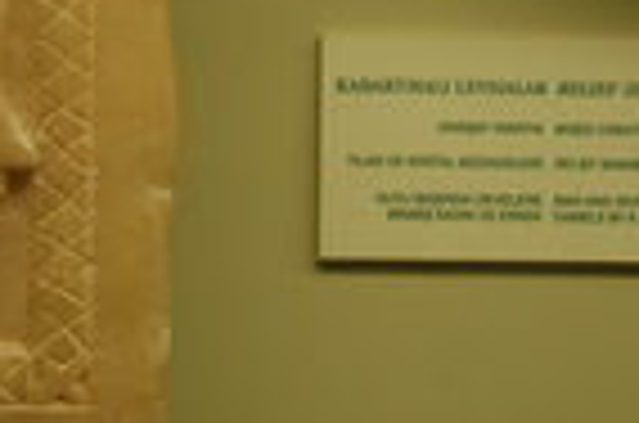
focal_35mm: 121
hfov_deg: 16.0
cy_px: 86
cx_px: -207
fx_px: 2143
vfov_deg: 11.2
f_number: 4
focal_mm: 26
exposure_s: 1/40
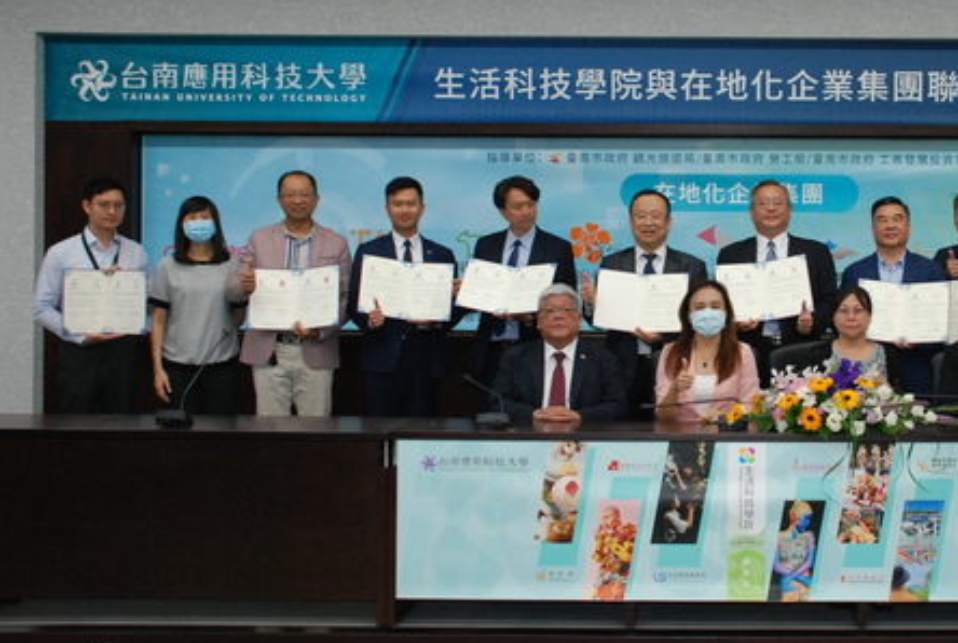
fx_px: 1387
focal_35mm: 52
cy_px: 246
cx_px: 716
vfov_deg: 26.0
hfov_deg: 37.2
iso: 800
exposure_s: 1/60
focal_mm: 22
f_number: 5
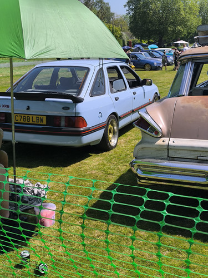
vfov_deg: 41.2
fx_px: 369
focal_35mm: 46
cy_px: 139
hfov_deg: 31.5
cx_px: 104
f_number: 1.65
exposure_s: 1/1452
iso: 50
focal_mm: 6.14
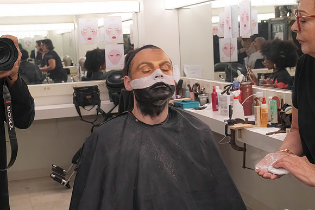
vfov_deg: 19.5
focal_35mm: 70
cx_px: 158
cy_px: 105
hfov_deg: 28.8
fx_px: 613
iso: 16000
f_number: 11
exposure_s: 1/500
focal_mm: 70
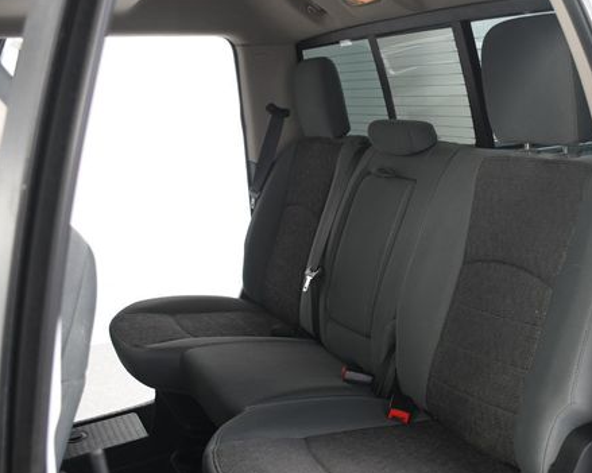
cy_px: 272
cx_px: 406
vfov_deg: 36.4
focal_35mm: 41
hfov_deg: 44.0
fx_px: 718
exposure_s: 1/160
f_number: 4
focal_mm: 20
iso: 100
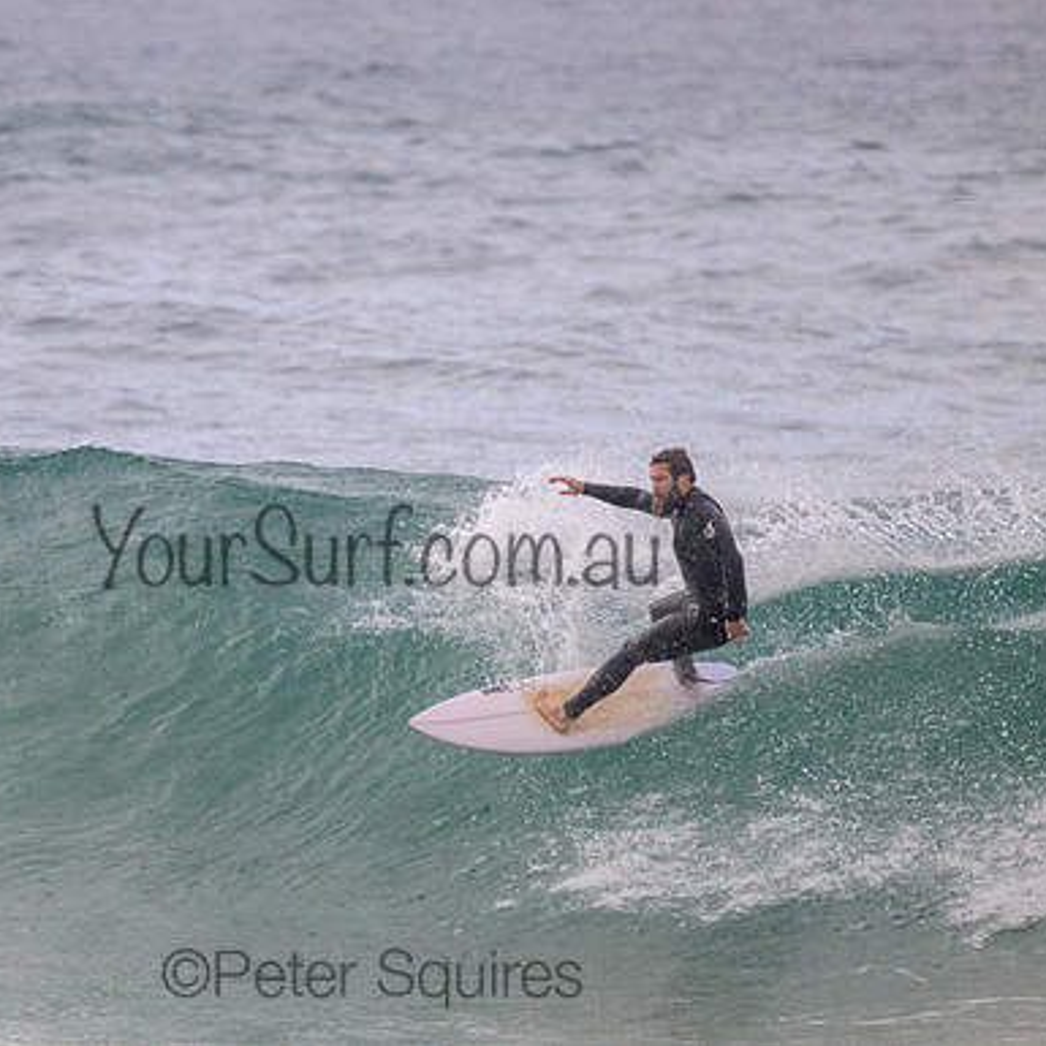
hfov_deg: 1.7
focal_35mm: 1025
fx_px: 35042
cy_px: 523
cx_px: 372
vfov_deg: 1.7
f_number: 11
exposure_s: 1/2000
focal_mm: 800
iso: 1250
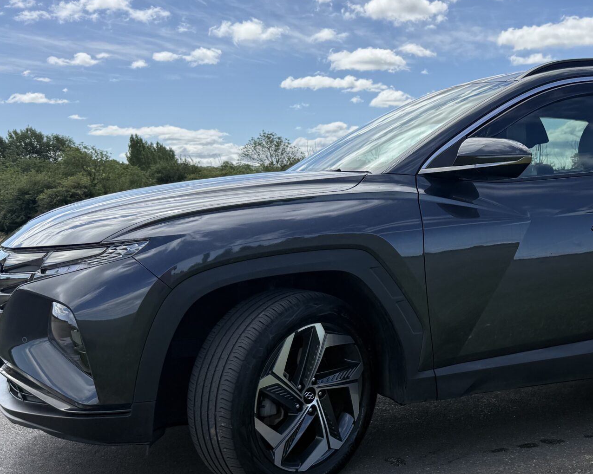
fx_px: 825
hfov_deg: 37.8
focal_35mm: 47
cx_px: 493
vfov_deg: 31.9
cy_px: 299
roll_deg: +0.3
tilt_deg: -6.0
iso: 100
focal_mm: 6.76
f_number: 1.78
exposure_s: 1/4405
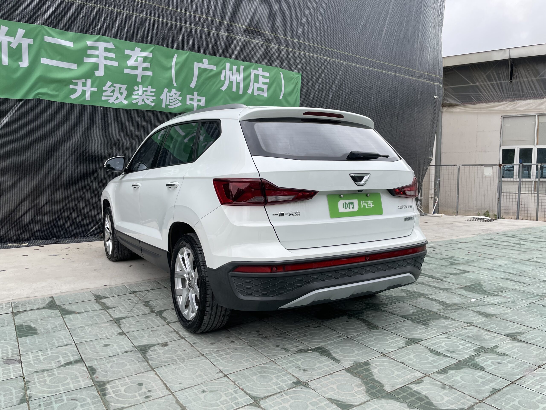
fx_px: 410
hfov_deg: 67.3
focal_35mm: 26
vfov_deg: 53.1
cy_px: 205
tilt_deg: -5.6
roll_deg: -0.4
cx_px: 273
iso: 32
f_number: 1.6
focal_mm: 4.2
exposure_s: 1/707
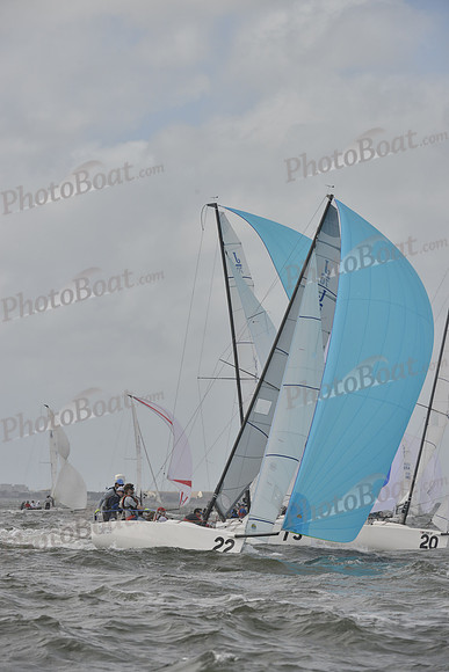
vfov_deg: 10.3
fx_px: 3739
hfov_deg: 6.9
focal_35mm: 200
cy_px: 336
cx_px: 224
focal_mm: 200
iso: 400
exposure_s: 1/1250
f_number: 9
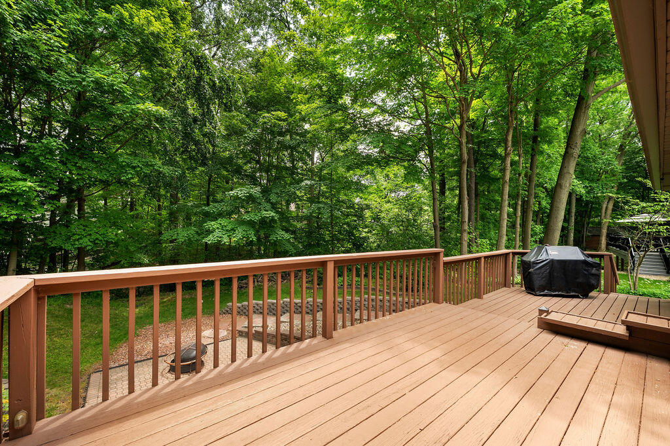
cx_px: 335
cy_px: 223
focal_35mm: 14
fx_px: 260
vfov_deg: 81.1
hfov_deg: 104.3
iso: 250
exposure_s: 1/40
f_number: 10
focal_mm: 14
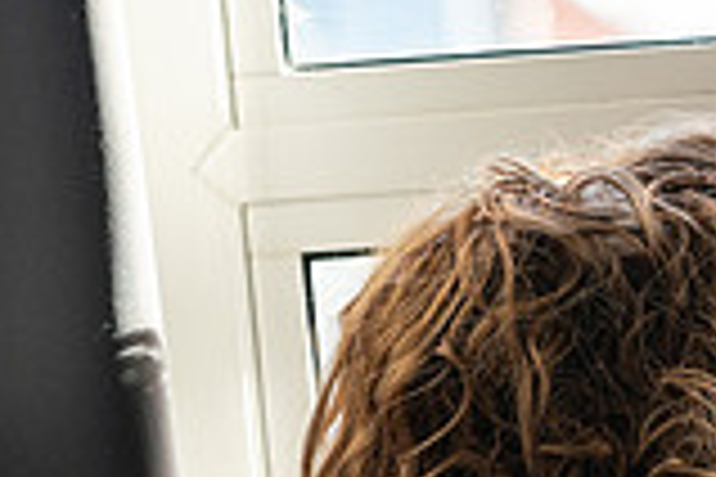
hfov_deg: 6.6
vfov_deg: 4.4
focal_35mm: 310
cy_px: 749
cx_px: 1081
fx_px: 6165
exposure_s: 1/500
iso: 1000
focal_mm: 85
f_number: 3.5
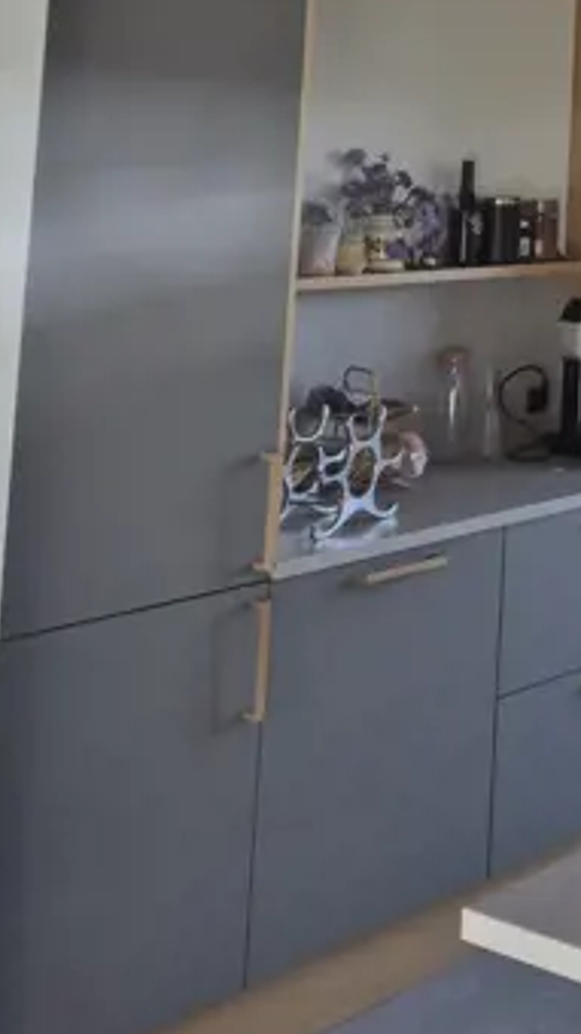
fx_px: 1618
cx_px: 837
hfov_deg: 18.4
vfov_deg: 32.0
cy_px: -58
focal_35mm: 59
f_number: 1.8
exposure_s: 1/180
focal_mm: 5.4
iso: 25
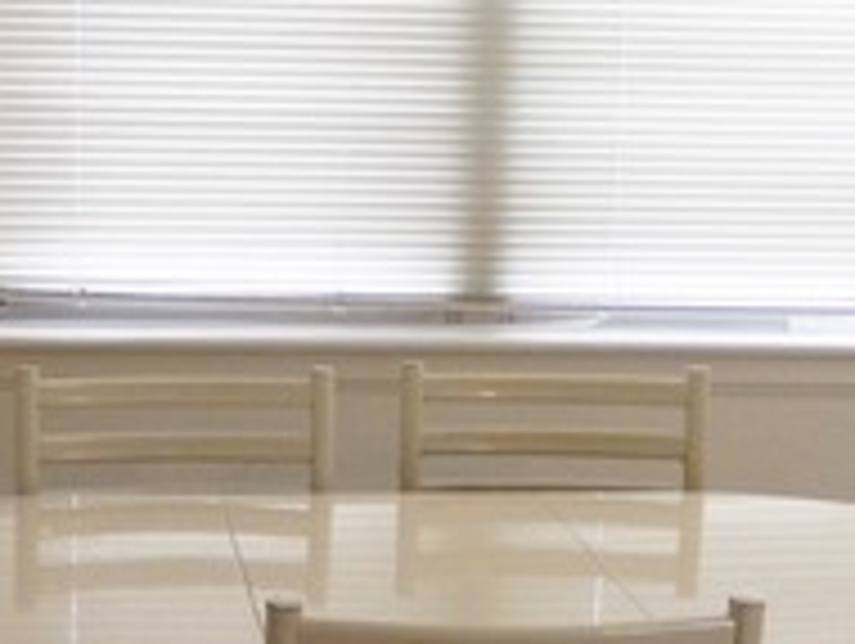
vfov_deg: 17.6
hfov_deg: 23.2
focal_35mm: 84
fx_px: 2077
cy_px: 432
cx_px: 315
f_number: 3.4
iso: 125
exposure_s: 1/30
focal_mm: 4.5
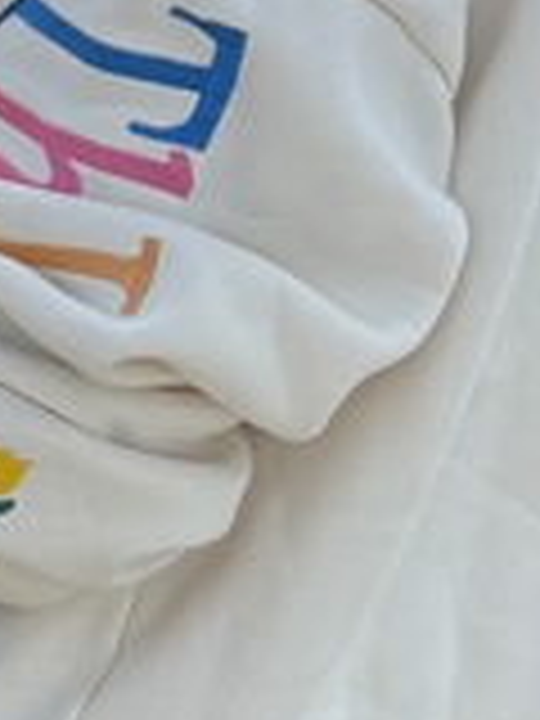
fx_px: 3203
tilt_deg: -14.7
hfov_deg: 8.4
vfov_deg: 12.8
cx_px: -968
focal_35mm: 154
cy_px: 387
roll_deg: -2.4
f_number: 1.78
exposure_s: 1/2525
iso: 100
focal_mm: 6.76
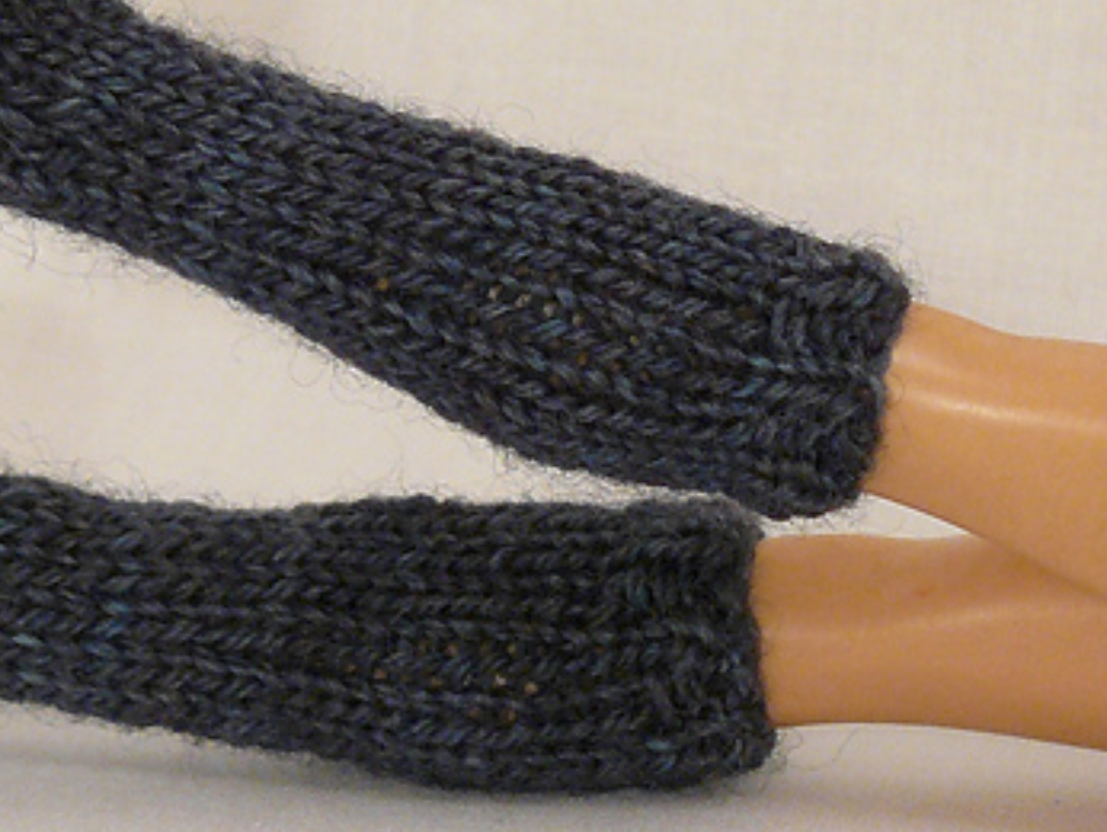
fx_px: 10593
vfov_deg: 4.5
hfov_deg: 6.0
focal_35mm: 331
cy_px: 195
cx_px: 435
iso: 200
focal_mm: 19.9
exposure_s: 1/5
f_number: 3.2
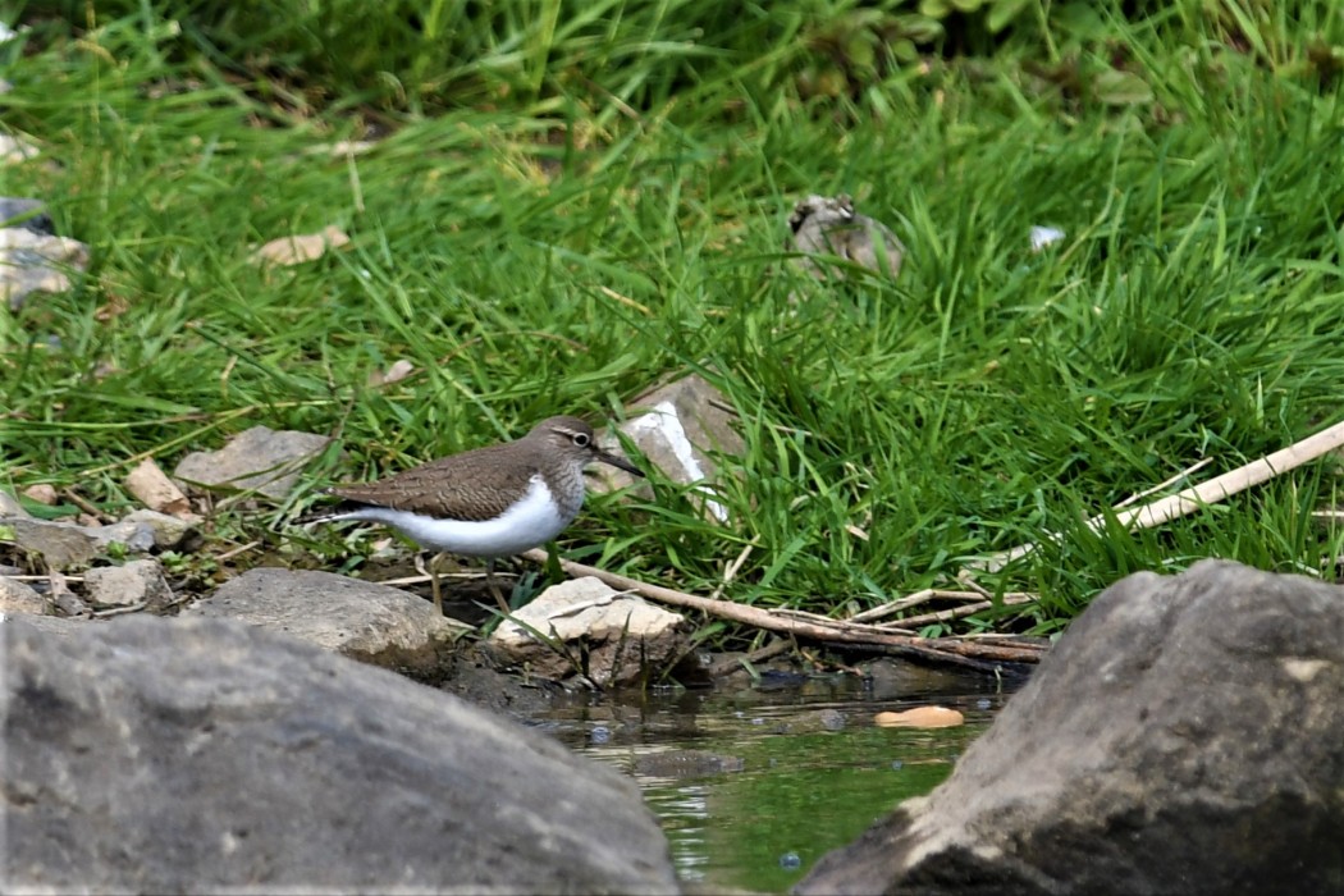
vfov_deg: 2.2
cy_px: 448
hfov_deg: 3.3
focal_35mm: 630
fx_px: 23518
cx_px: 672
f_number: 7.1
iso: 250
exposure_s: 1/640
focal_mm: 420
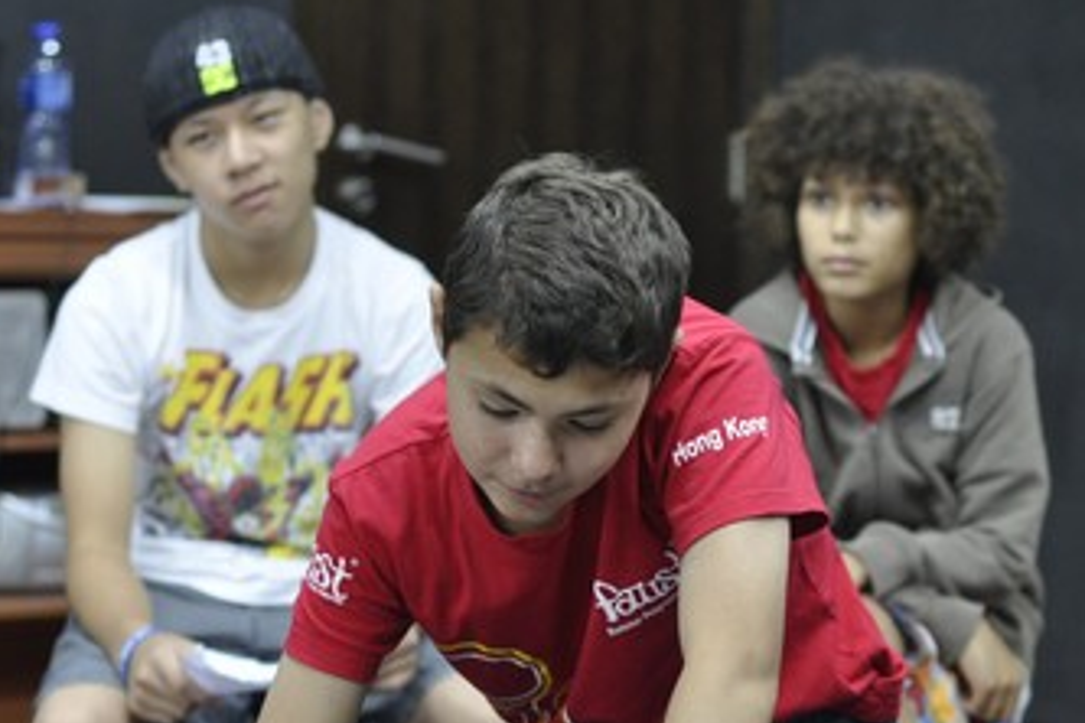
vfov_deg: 10.1
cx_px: 785
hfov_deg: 15.1
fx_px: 4068
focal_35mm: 135
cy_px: 567
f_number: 3.2
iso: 800
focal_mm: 50
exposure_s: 1/40
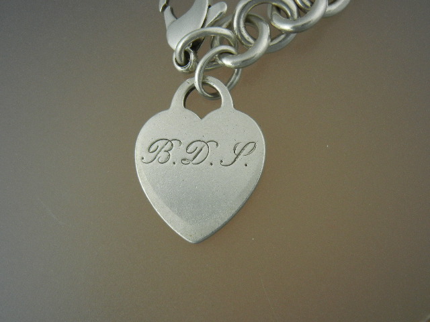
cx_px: 215
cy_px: 161
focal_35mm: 77
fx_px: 956
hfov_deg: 25.3
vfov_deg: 19.1
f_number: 4.3
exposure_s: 1/29.4
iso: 400
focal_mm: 13.9
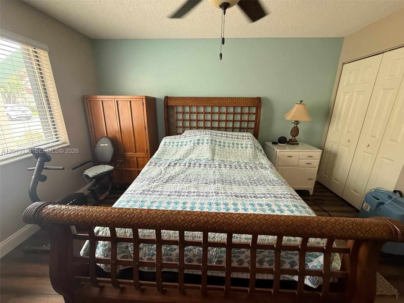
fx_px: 163
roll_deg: +0.1
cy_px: 152
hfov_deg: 102.1
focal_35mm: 14
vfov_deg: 85.7
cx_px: 202
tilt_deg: -16.2
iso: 250
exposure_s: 1/60
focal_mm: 2.22
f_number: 2.2
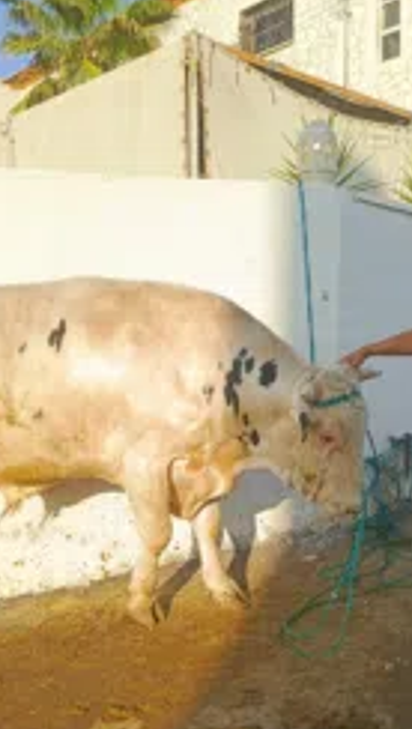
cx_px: 287
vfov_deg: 48.5
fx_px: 793
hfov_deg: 28.9
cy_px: 490
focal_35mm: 41
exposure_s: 1/200
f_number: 1.75
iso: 54
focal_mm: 5.25
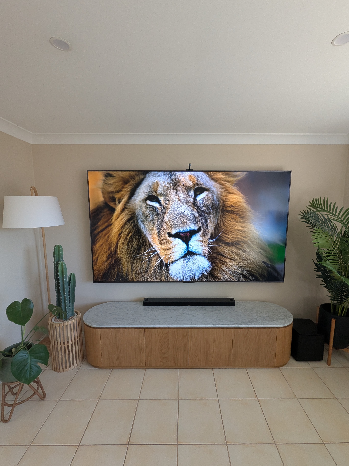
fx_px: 188
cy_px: 233
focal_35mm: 14
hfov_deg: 85.6
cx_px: 184
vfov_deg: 102.1
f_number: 2.2
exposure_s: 1/141
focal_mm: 1.95
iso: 148
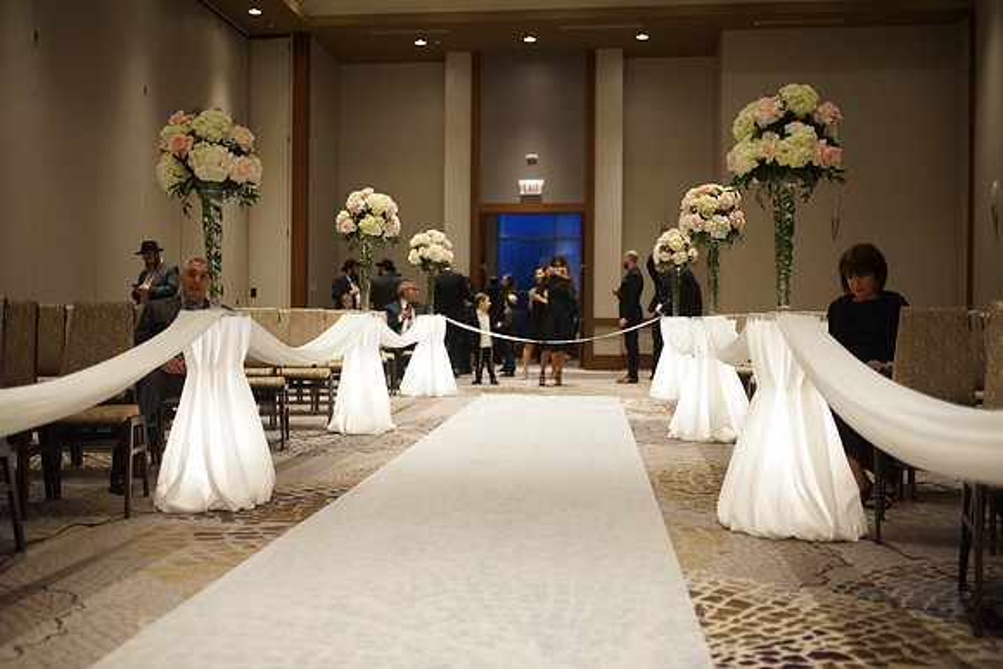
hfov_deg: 54.4
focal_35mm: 35
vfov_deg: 37.9
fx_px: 975
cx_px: 502
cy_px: 334
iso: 800
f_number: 1.4
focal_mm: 35
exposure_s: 1/125
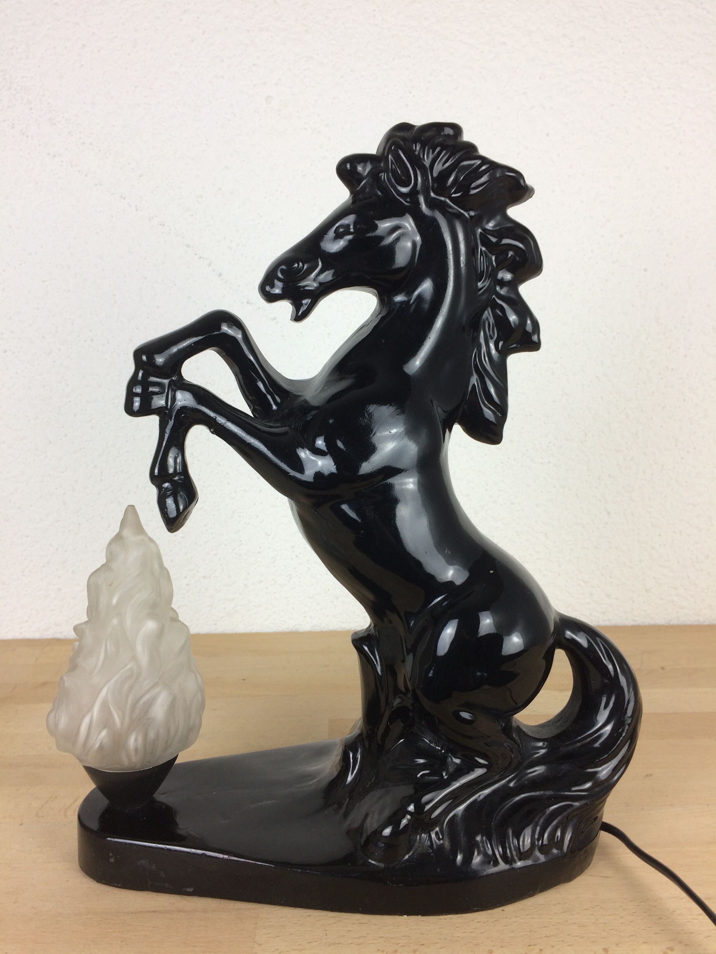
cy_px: 477
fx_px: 800
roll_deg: +1.9
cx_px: 358
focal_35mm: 29
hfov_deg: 48.2
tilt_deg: -8.3
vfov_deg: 61.7
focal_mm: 4.15
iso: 40
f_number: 2.2
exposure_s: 1/50
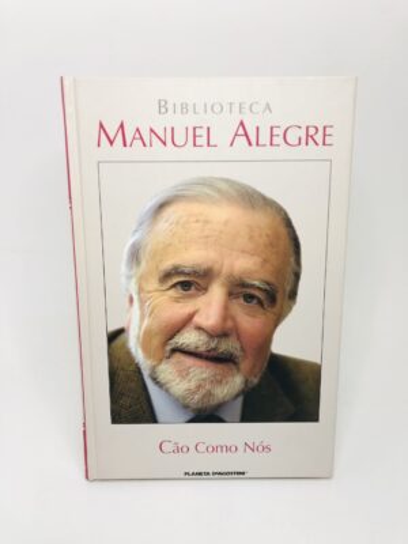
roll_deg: +0.7
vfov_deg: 63.4
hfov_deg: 49.7
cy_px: 272
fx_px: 440
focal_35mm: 28
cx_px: 204
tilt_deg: -26.4
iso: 40
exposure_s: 1/25
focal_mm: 4
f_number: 1.8
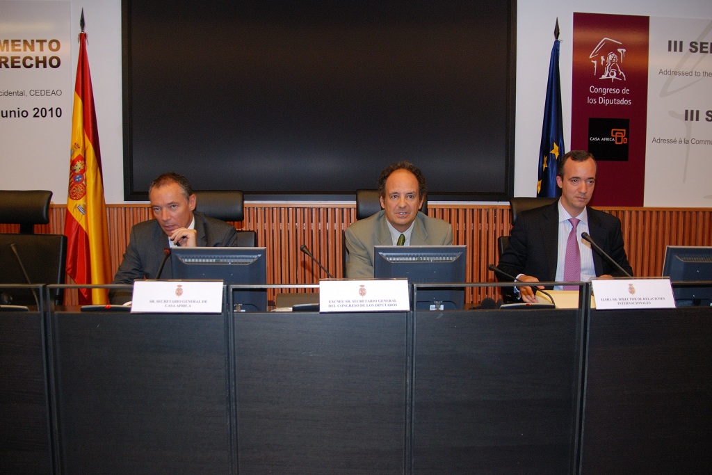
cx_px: 356
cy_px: 238
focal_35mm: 27
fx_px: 534
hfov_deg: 67.4
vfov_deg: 47.9
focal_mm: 18
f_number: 3.5
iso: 400
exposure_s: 1/125
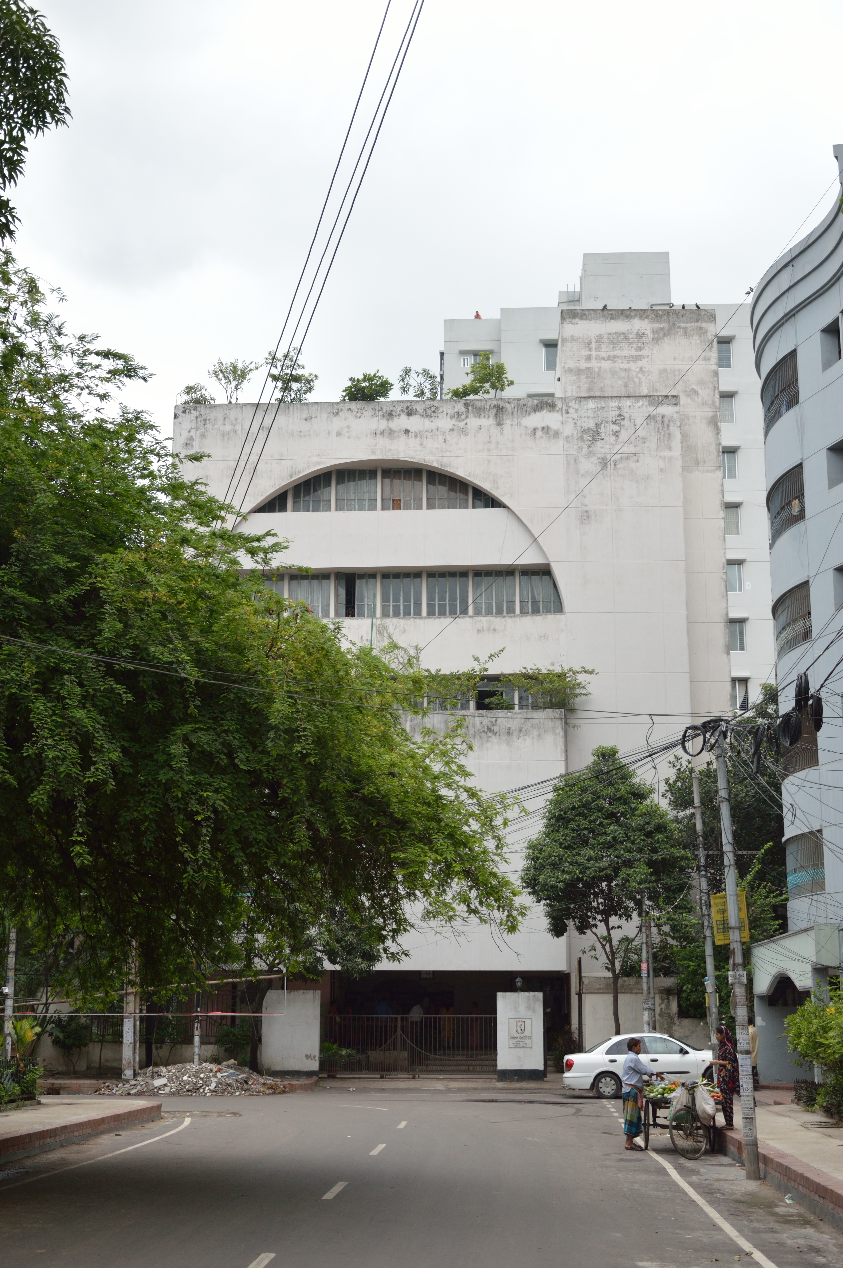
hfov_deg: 29.8
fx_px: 1583
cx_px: 422
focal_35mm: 45
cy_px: 634
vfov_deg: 43.6
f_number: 4.2
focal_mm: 30
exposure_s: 1/640
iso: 400
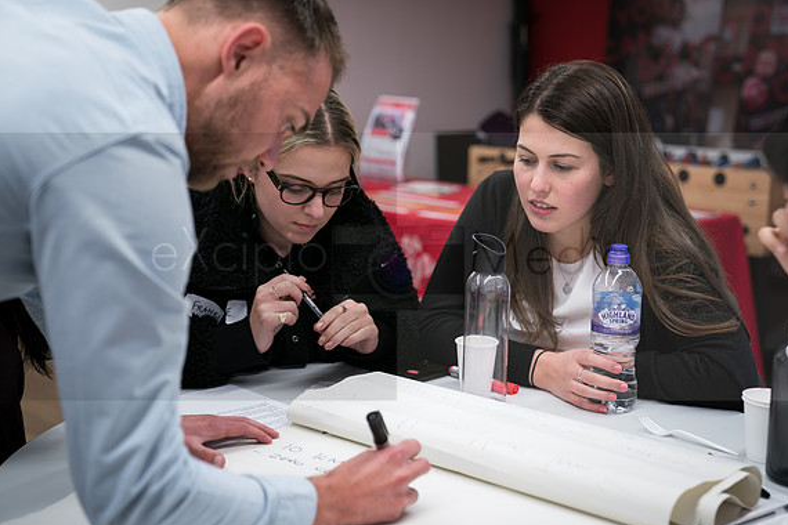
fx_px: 1204
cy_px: 266
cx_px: 398
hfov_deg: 36.2
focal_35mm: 55
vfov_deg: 24.6
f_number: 2.8
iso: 400
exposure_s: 1/60
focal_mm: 54
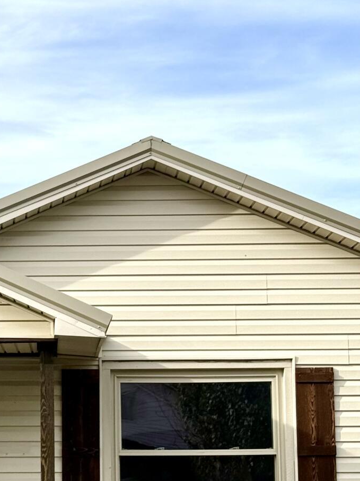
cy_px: 349
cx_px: 35
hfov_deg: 13.8
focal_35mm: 106
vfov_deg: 18.5
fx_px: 1471
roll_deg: -0.3
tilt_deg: +6.6
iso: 64
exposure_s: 1/3378
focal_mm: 6.76
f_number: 1.78
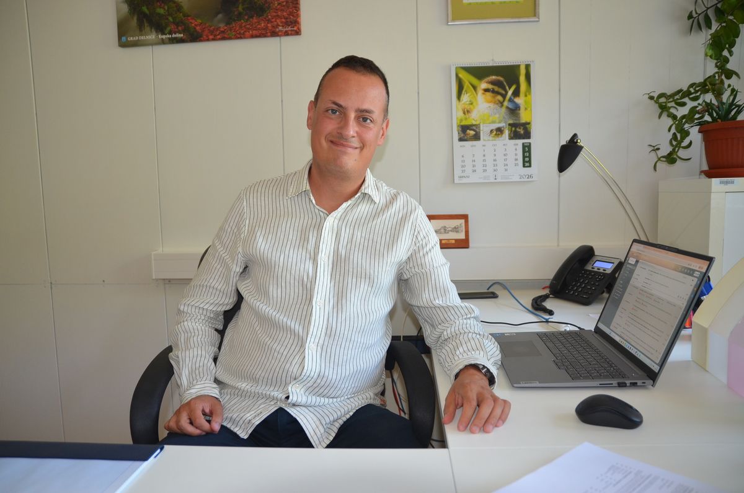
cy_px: 246
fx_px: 619
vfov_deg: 43.4
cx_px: 372
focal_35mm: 30
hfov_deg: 62.0
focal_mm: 20
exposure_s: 1/60
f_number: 2.8
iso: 720
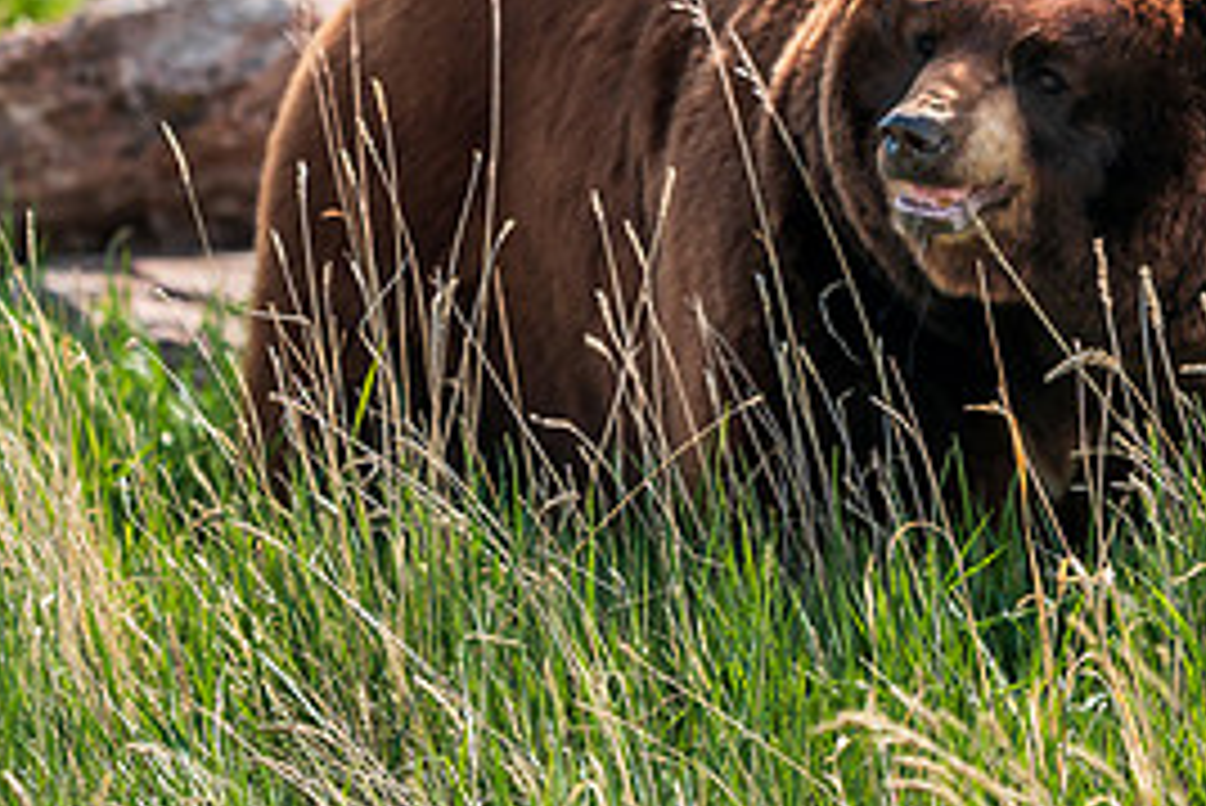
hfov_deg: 4.1
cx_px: 756
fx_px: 16825
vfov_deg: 2.7
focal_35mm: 502
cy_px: 209
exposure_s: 1/1000
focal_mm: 232
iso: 400
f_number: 5.6
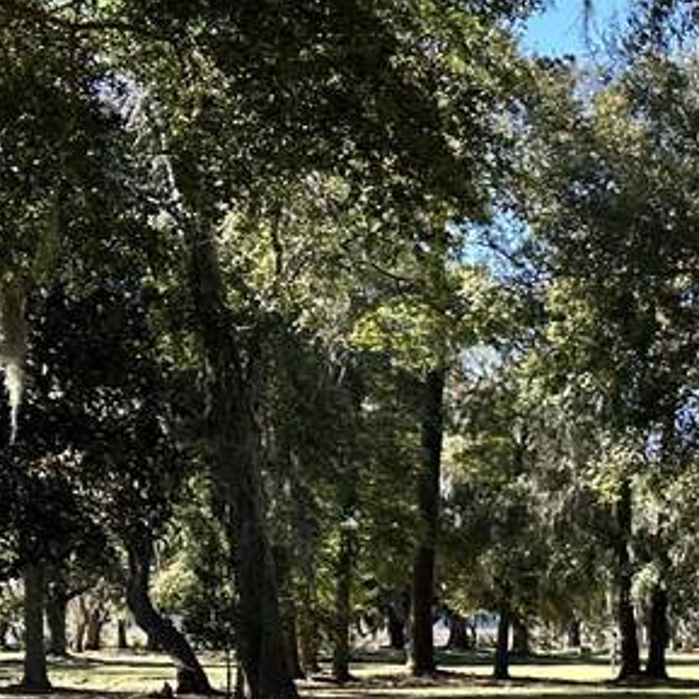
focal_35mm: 94
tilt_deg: +0.8
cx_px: 1458
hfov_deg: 14.7
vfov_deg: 18.2
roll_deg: +1.4
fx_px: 2147
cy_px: 600
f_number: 1.78
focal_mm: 6.86
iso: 80
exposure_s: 1/1541
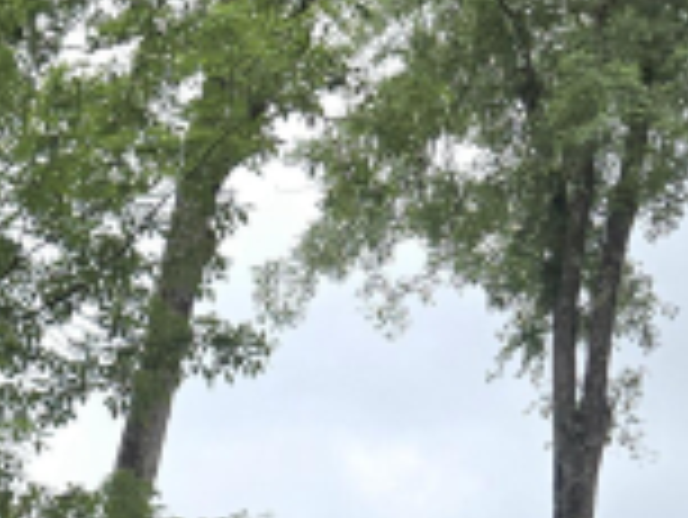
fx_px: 1989
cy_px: 896
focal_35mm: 100
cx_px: -106
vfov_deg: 13.5
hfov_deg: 18.7
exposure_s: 1/526
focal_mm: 5.4
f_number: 1.8
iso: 25
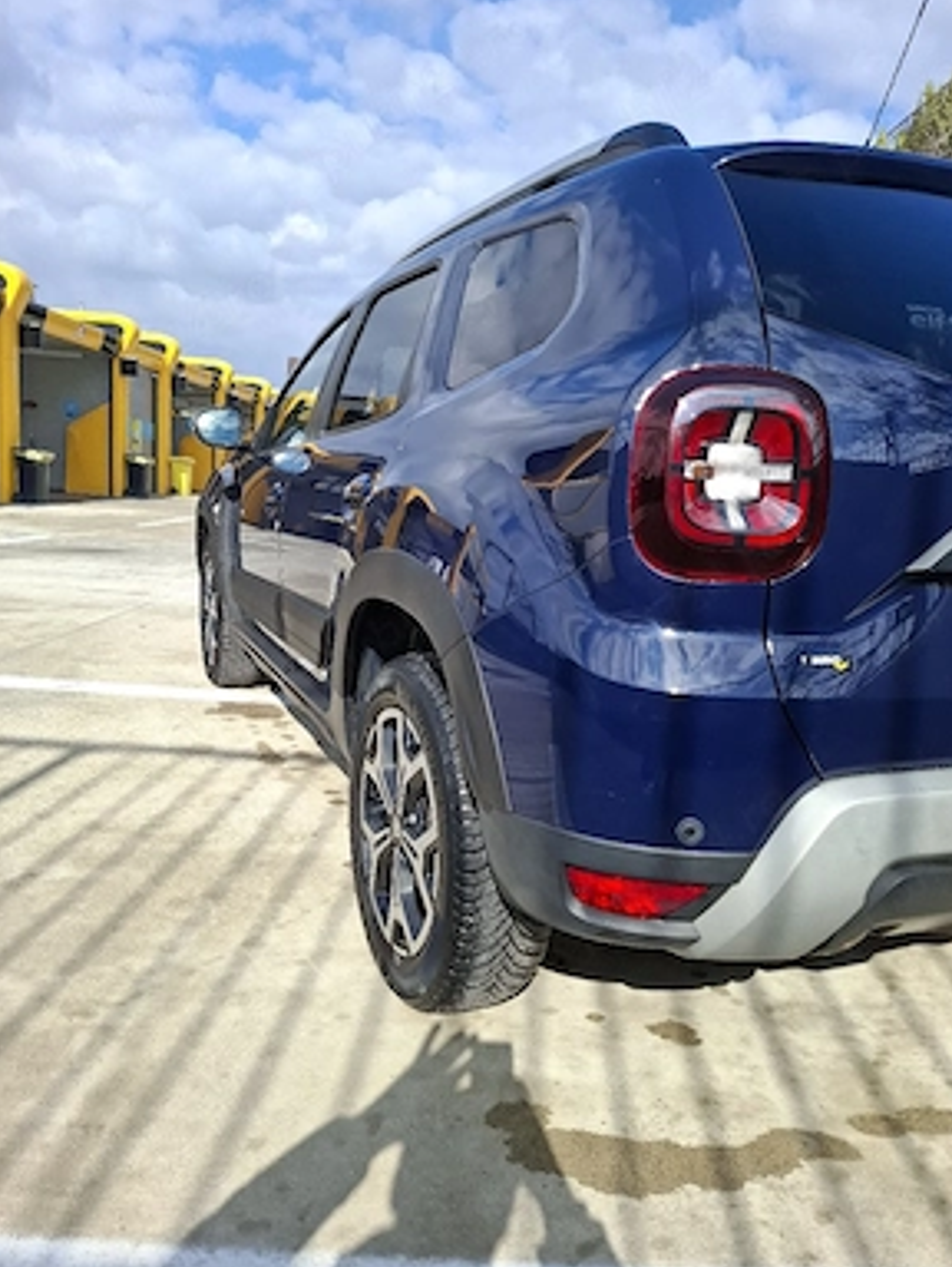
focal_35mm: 24
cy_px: 648
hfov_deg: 56.9
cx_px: 489
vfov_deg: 71.5
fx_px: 879
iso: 50
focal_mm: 5.54
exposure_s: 1/1429
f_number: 1.8
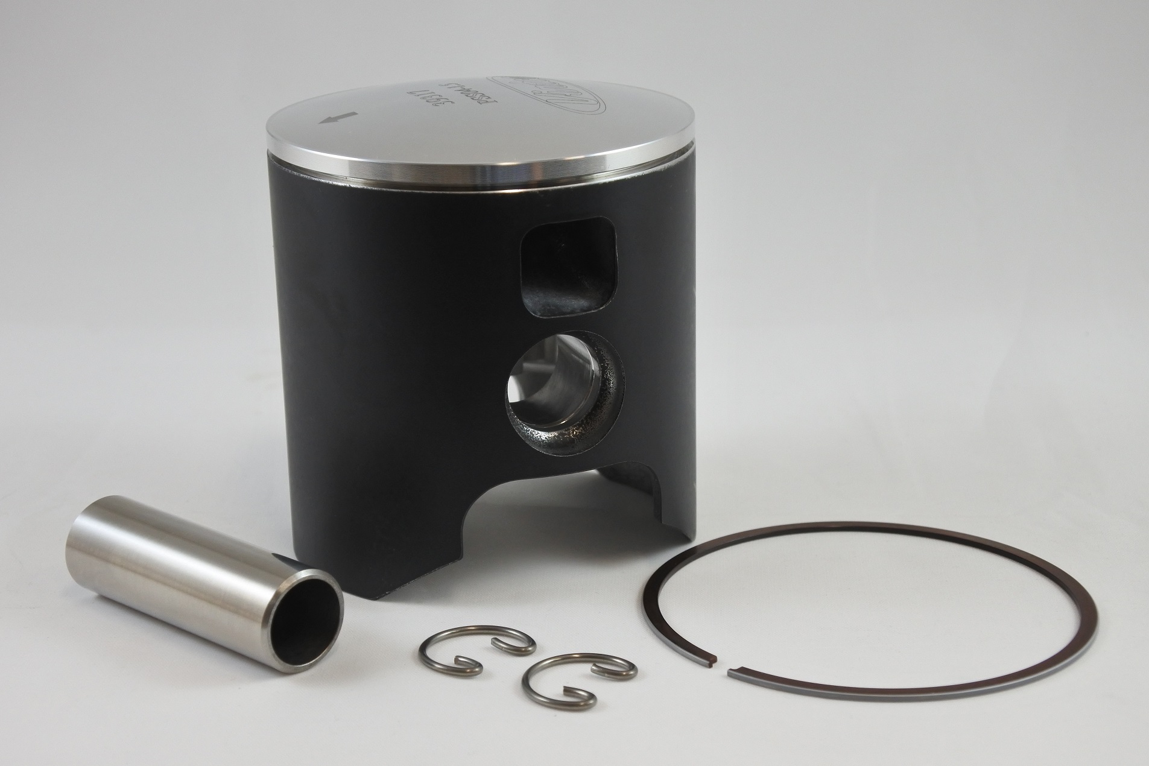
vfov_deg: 22.3
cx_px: 574
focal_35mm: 61
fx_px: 1947
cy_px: 383
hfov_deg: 32.9
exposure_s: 1/125
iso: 450
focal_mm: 22.7
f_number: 5
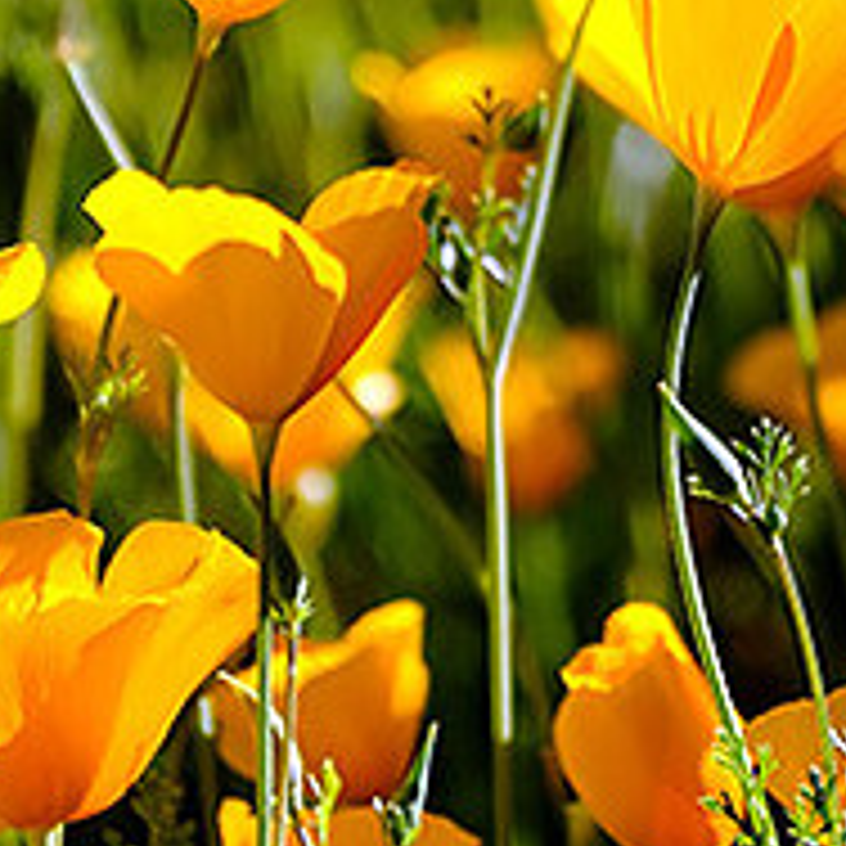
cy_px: 182
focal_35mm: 788
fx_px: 21788
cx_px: 994
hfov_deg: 2.2
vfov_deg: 2.2
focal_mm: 200
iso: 200
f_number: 4.8
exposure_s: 1/750
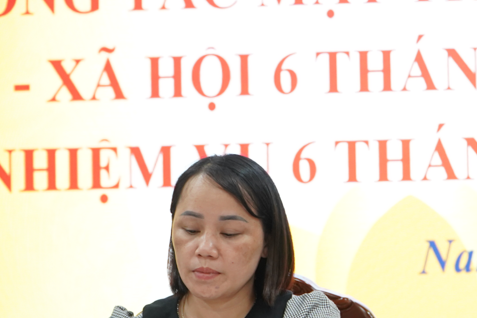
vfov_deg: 10.5
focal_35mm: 131
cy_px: 208
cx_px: 423
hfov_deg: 15.5
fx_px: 1736
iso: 1600
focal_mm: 48
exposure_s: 1/60
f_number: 4
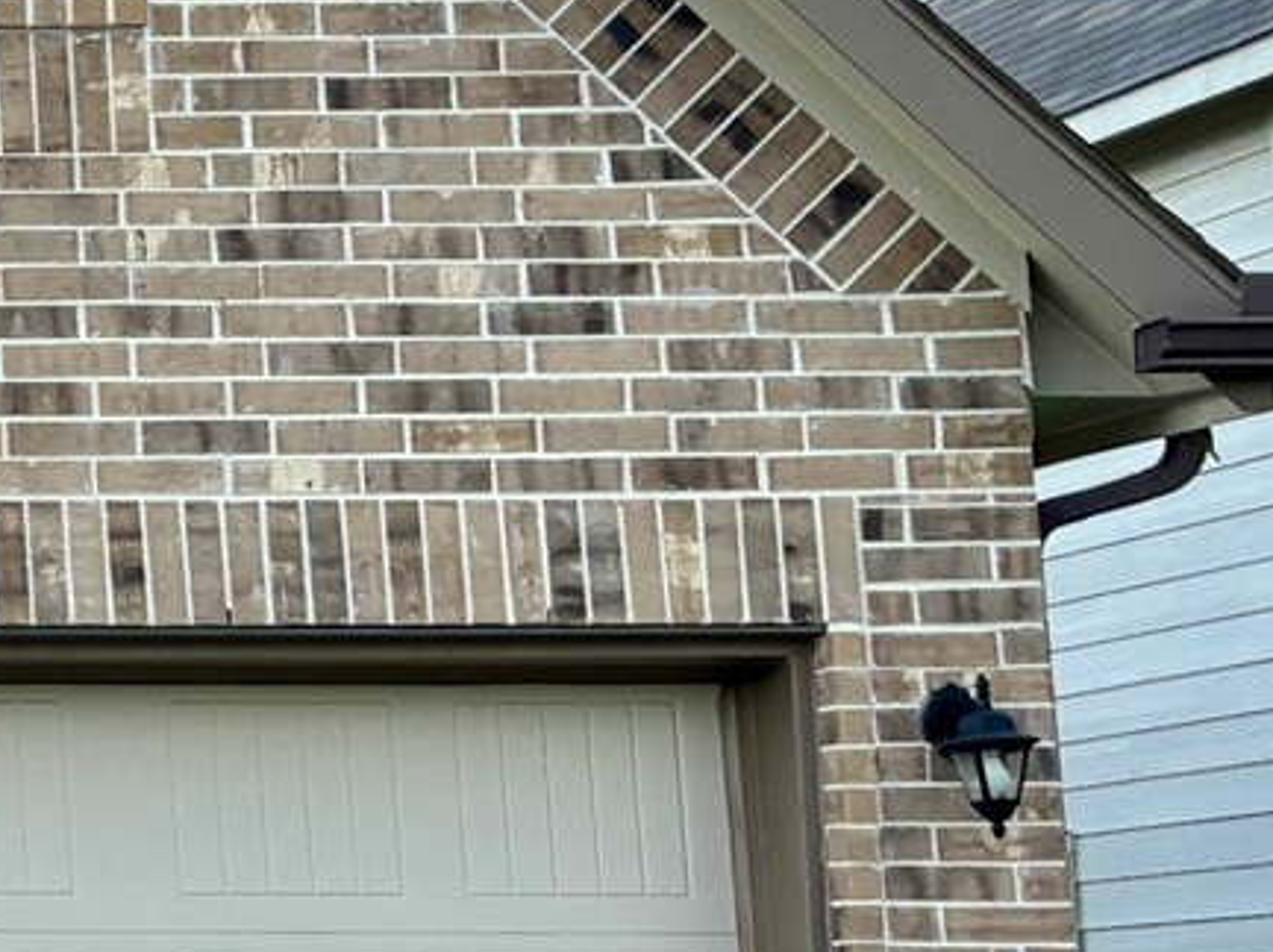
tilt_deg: +9.2
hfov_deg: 13.9
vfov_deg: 12.0
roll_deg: +0.6
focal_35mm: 123
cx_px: -1170
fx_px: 4520
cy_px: 333
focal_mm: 5.96
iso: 50
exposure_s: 1/1103
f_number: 1.6
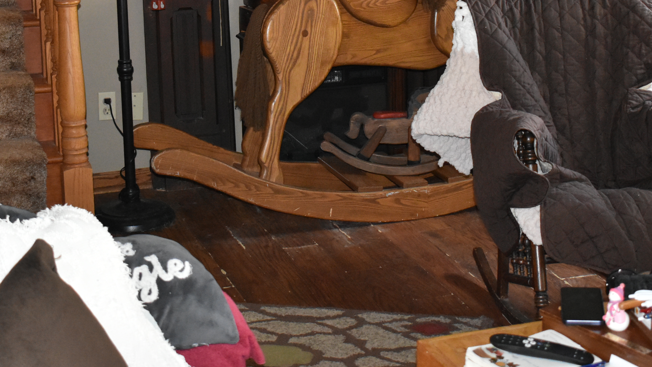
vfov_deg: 14.9
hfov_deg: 26.5
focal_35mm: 80
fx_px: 1383
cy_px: 24
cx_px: 310
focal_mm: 30
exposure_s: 1/200
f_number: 4.2
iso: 3200
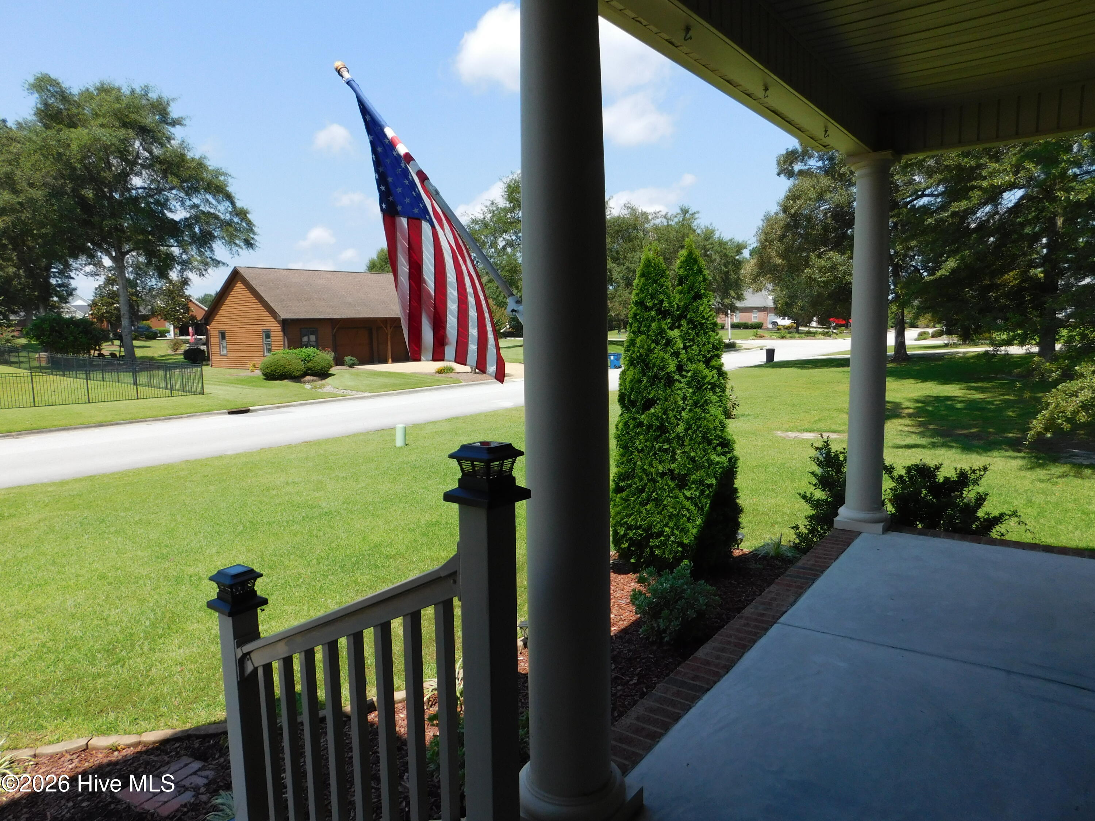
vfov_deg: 58.9
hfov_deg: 73.9
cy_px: 410
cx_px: 548
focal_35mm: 23
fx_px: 728
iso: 125
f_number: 3
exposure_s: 1/1250
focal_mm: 4
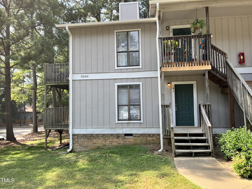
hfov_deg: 67.3
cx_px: 126
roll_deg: +1.1
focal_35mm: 26
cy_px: 94
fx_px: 189
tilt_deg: +3.7
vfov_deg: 53.1
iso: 50
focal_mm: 5.1
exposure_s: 1/727
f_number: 1.6
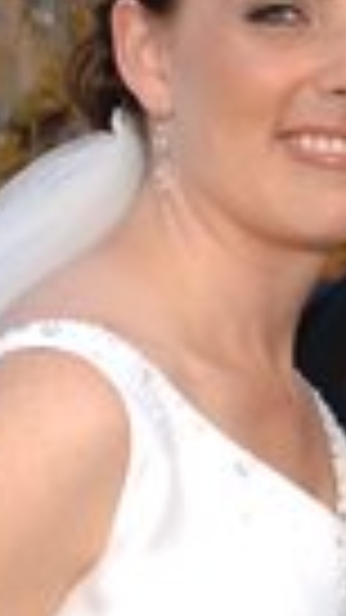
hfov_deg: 5.8
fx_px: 3362
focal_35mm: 206
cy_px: 533
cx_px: 508
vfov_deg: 10.4
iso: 400
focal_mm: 28
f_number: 7.1
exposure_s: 1/200
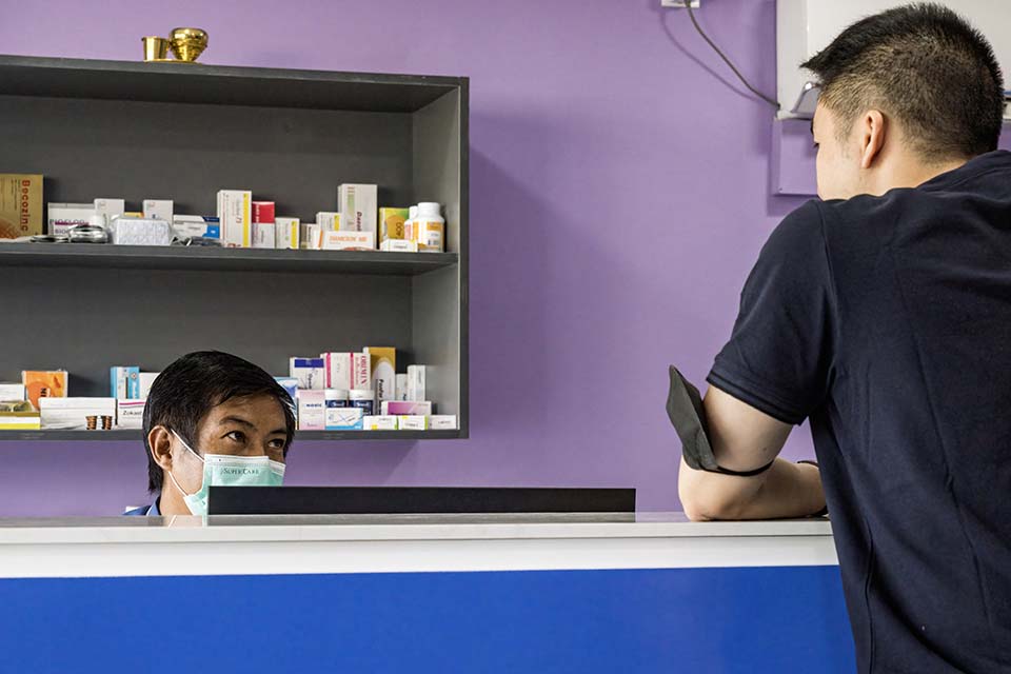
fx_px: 1966
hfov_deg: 28.8
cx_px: 506
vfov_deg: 19.5
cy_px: 337
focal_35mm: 70
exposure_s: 1/250
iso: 4500
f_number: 8
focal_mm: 70
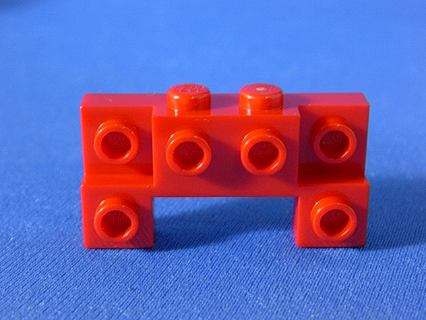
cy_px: 160
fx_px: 935
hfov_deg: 25.7
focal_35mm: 76
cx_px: 215
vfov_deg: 19.4
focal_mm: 11.3
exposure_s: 1/4
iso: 100
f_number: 3.8
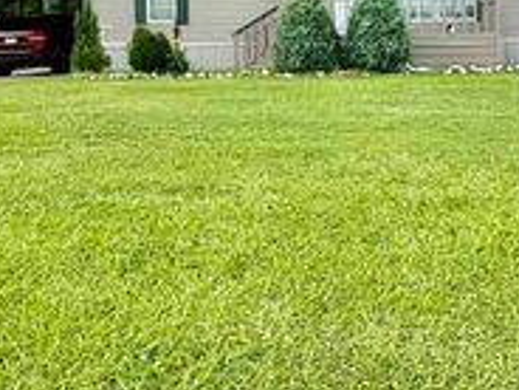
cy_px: 42
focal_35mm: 38
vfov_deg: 35.6
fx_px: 570
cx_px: 398
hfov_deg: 46.9
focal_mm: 2.22
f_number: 2.2
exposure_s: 1/1211
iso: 64
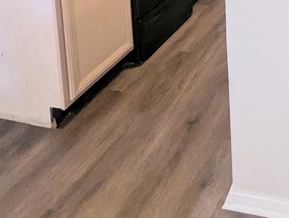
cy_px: -110
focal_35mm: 51
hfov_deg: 35.1
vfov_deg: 23.1
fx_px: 427
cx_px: 264
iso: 234
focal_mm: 2.35
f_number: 2.2
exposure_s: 1/120
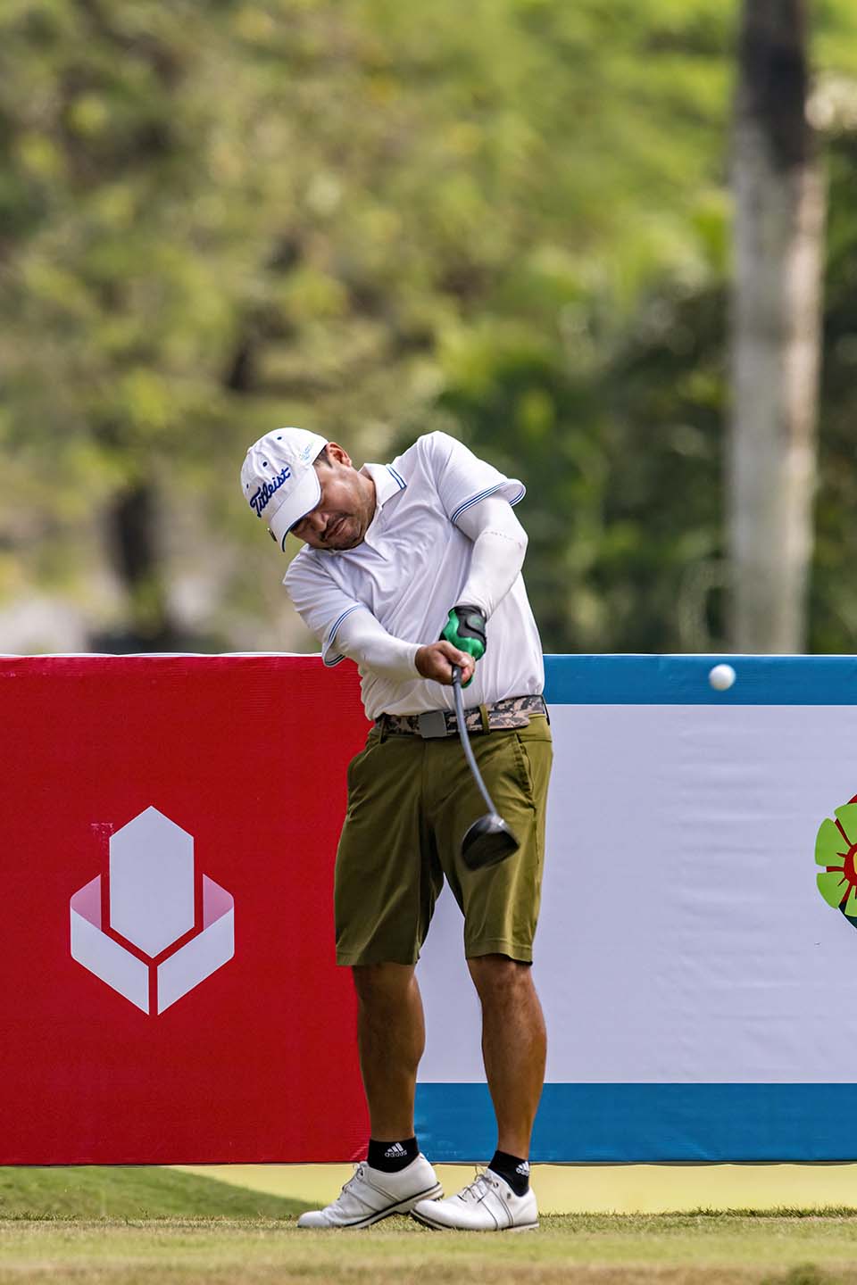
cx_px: 428
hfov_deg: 2.1
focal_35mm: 650
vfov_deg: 3.2
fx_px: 23209
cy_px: 642
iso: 400
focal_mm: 650
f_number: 8
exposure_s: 1/2000
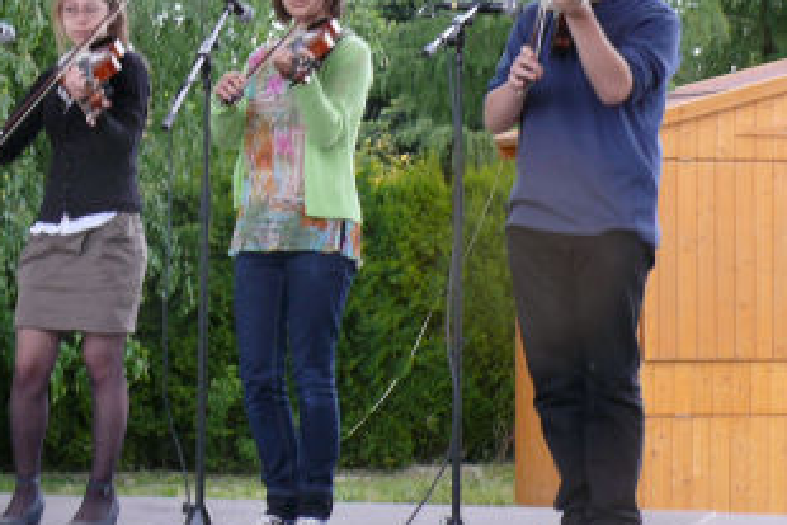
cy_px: 156
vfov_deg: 12.1
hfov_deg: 18.1
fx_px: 2471
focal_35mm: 113
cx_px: 353
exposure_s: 1/60
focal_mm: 11.5
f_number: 3.2
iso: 100
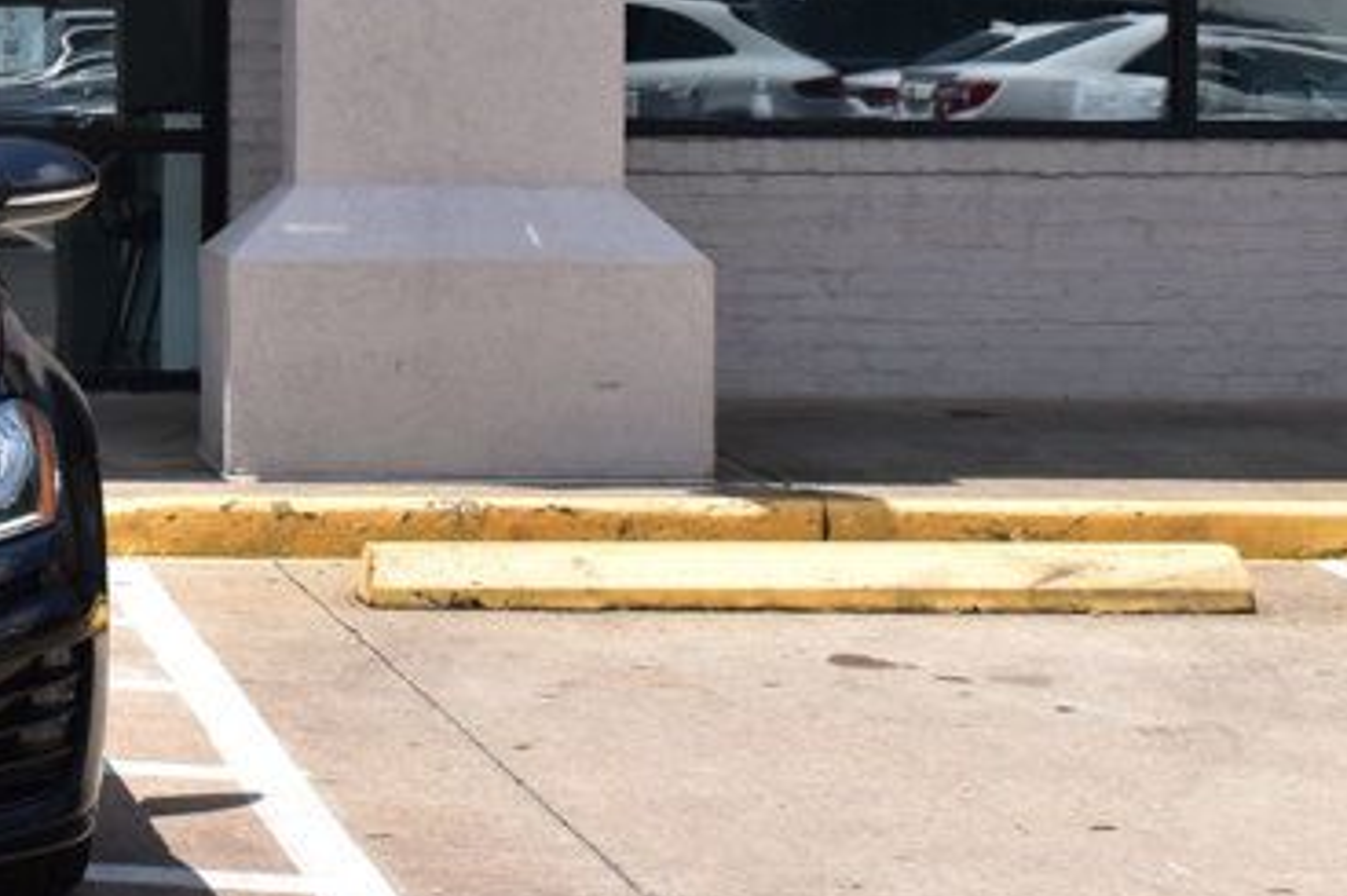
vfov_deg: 10.5
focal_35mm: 129
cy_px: -55
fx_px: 4839
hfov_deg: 15.2
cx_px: -337
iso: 360
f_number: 11
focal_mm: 31
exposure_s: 1/500
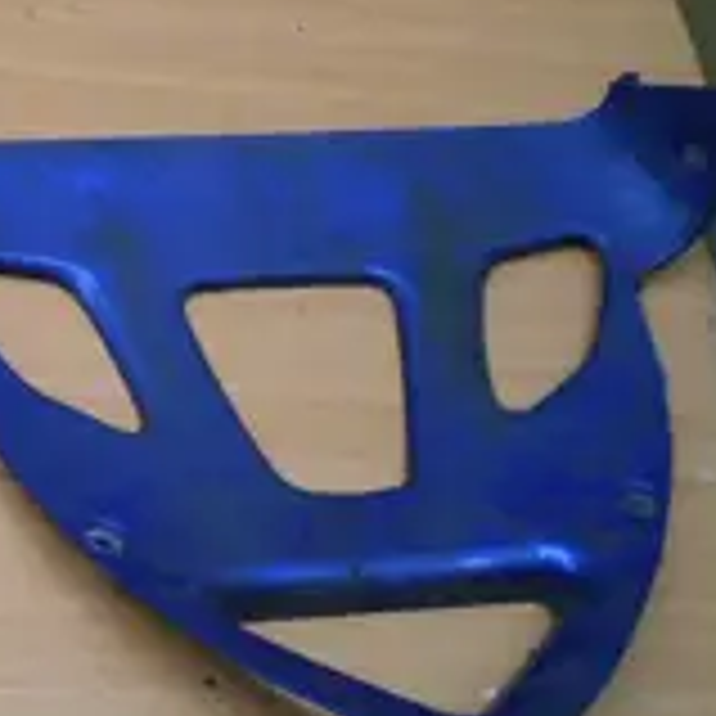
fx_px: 2247
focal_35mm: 96
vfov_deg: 18.1
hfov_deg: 17.0
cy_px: 252
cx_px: -230
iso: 125
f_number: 3.1
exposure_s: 1/30
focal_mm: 6.3
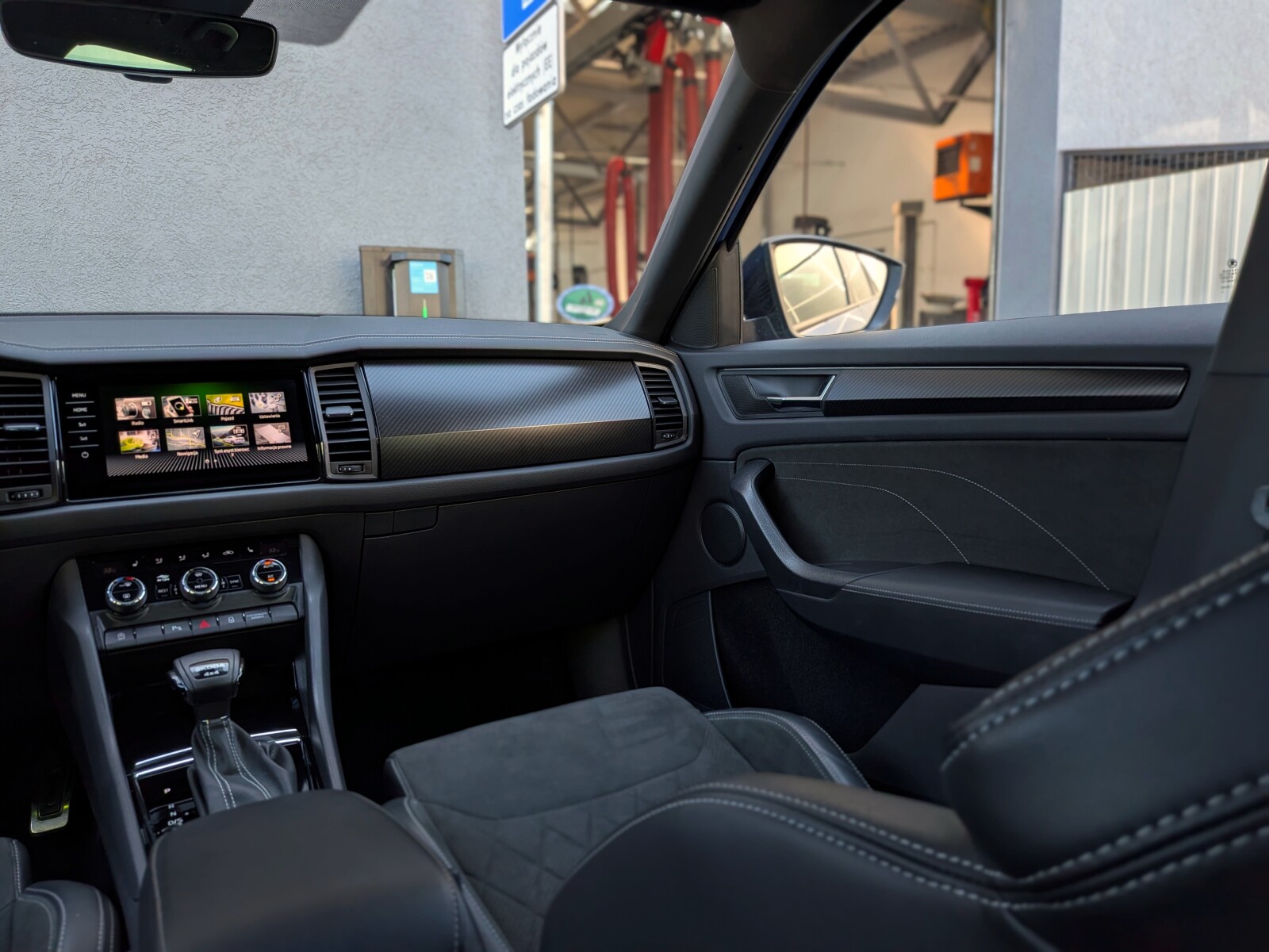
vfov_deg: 56.8
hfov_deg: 71.6
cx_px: 634
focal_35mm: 24
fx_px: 880
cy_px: 476
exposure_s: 1/90
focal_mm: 4.53
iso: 47
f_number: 1.7
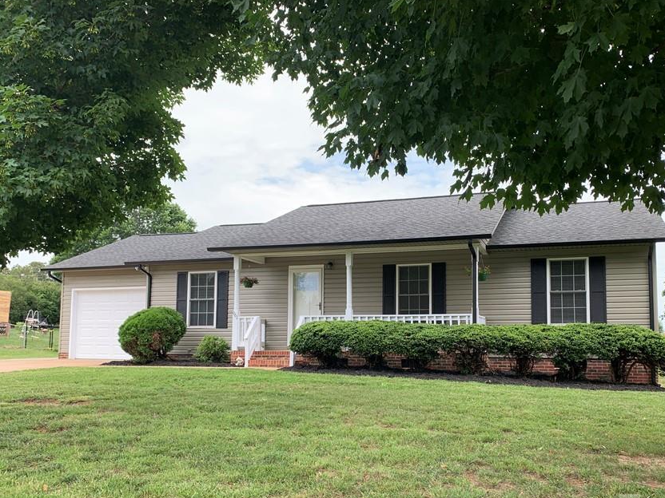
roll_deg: +0.0
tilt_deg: +5.5
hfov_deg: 56.7
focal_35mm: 32
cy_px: 303
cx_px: 370
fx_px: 615
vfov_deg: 43.9
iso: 25
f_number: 1.8
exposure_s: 1/546
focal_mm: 4.25
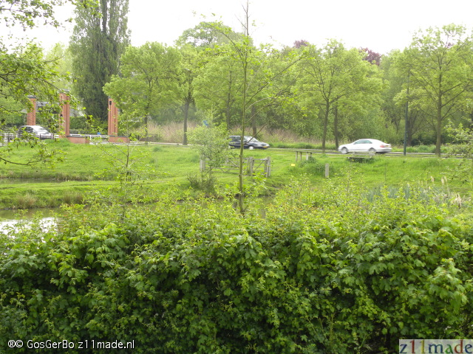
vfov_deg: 19.6
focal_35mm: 75
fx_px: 1025
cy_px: 177
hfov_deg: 26.0
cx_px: 236
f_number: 4
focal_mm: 13.4
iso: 119
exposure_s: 1/59.8
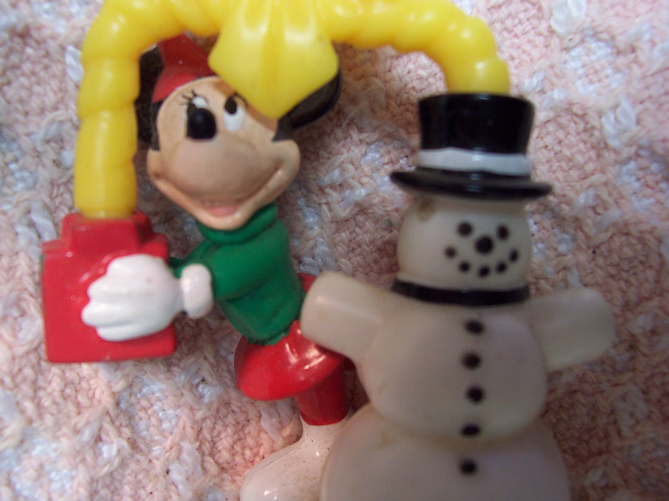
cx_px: 334
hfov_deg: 50.1
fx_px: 715
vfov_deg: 38.7
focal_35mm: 37
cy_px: 250
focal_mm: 5.6
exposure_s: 1/30
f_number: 2.8
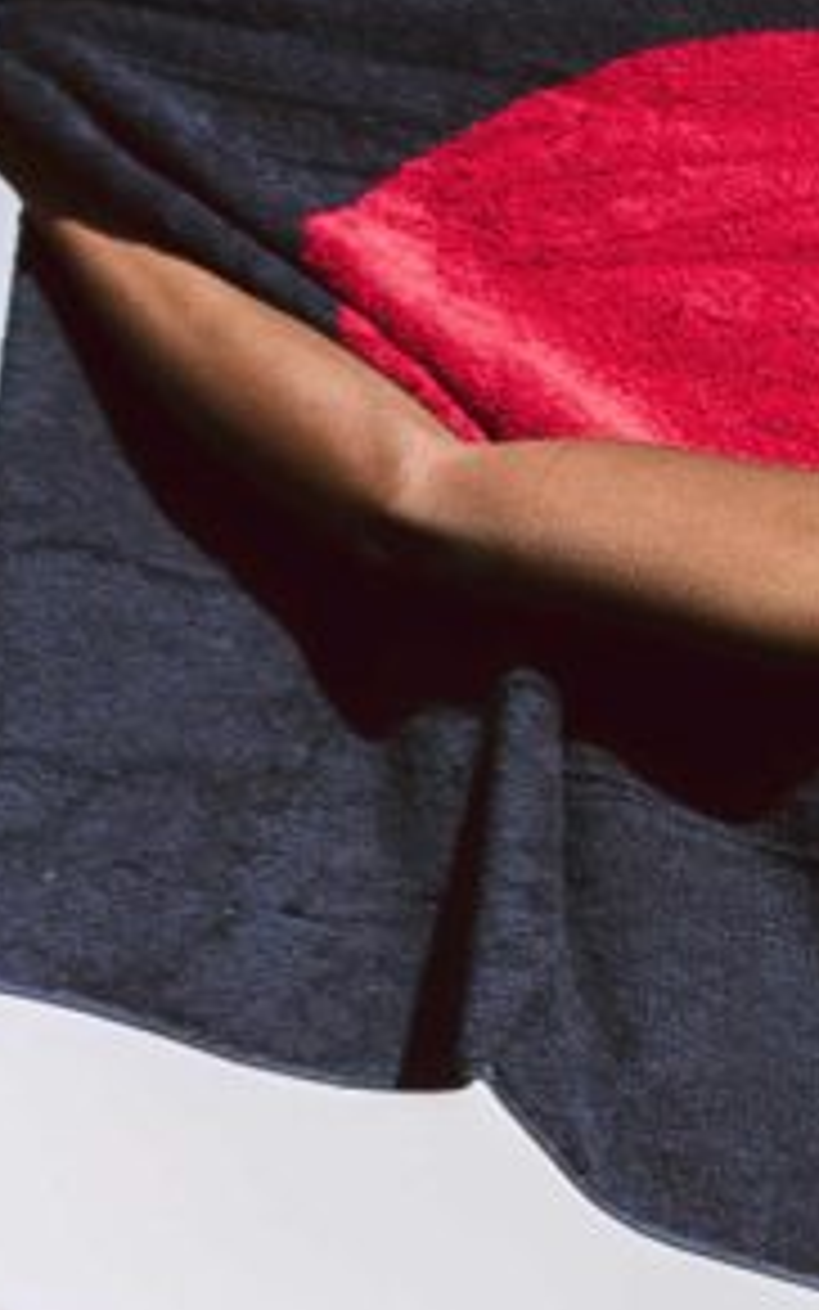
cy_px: 1326
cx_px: 1084
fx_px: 8745
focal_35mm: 245
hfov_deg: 5.3
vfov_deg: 8.5
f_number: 2.8
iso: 320
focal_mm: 35
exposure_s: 1/4000
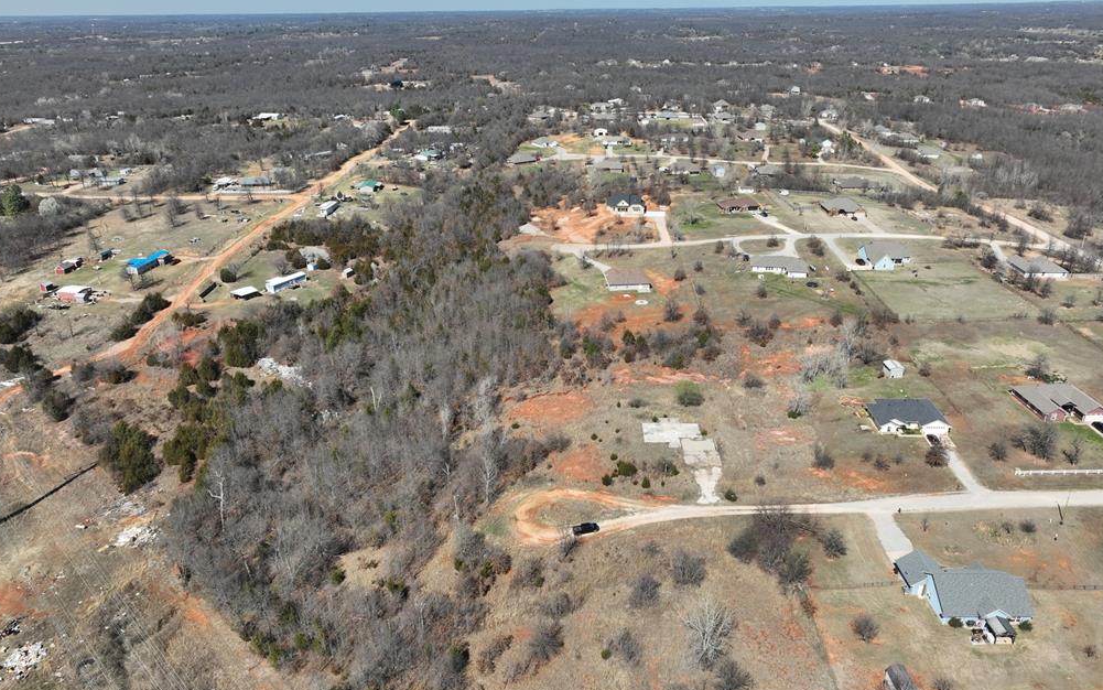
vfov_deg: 47.6
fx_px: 782
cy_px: 343
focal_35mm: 26
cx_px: 548
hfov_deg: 70.4
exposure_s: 1/320
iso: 100
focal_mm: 12.29
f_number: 8
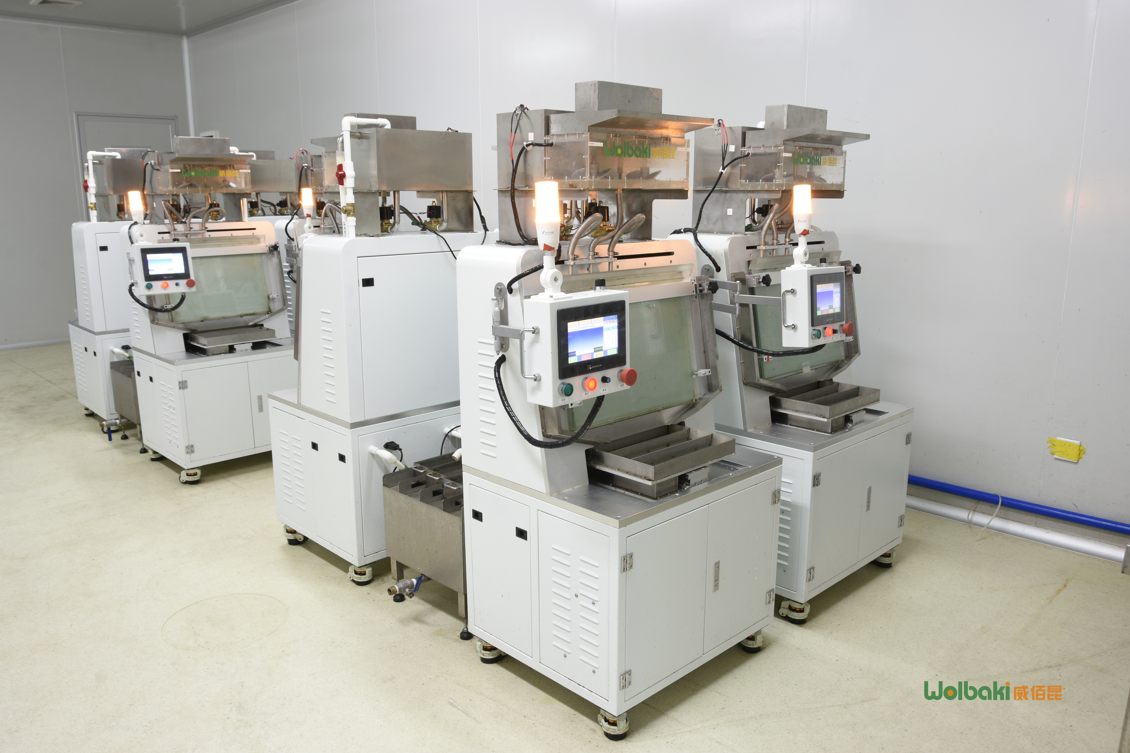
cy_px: 376
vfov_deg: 47.9
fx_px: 847
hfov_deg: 67.4
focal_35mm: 27
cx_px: 565
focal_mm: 18
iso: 200
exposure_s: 1/1.3
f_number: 10
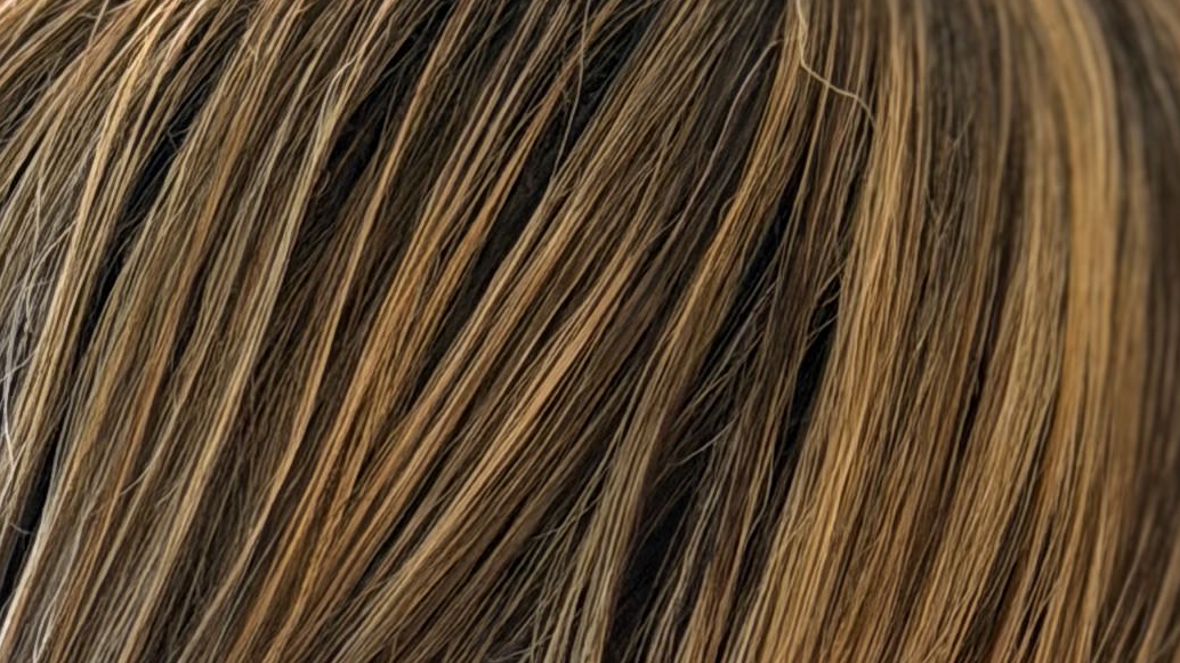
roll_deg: +3.9
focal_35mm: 204
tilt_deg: -5.6
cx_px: 775
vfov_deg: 5.7
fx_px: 6381
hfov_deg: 10.6
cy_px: 1574
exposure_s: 1/60
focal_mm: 6.76
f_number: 1.78
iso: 200
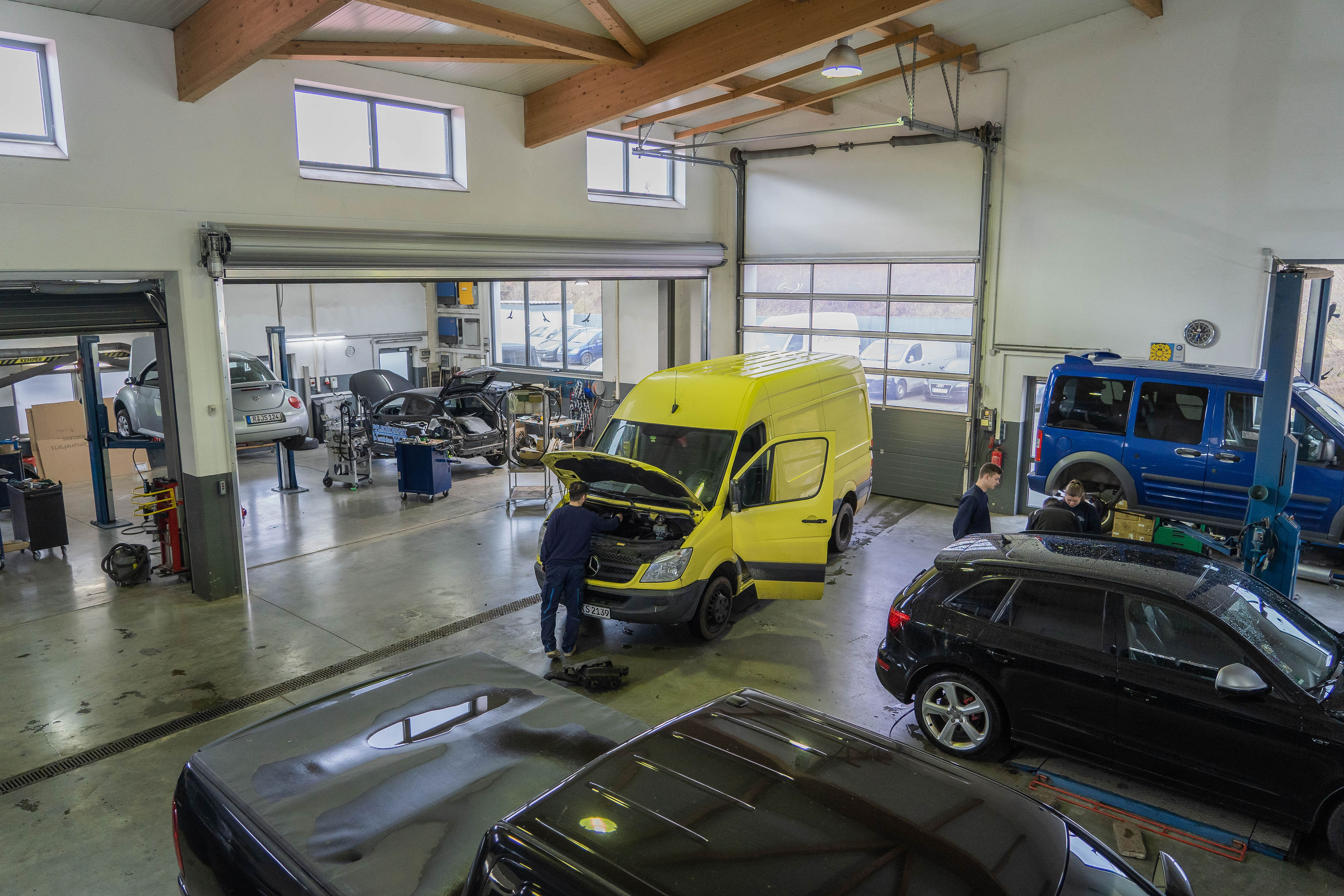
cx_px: 672
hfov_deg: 72.5
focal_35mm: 25
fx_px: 917
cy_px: 448
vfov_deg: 52.1
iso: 1600
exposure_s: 1/160
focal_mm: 24
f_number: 4
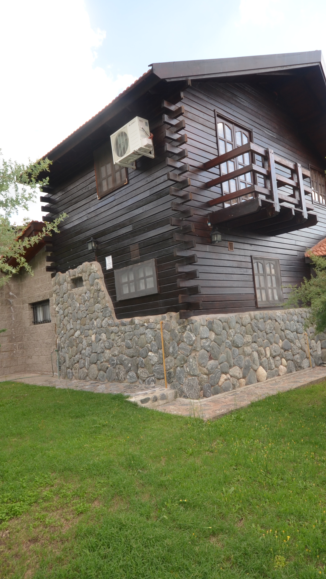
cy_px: 290
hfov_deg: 47.3
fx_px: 369
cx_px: 203
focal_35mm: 24
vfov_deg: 76.3
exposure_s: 1/200
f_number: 7.1
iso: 200
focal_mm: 10
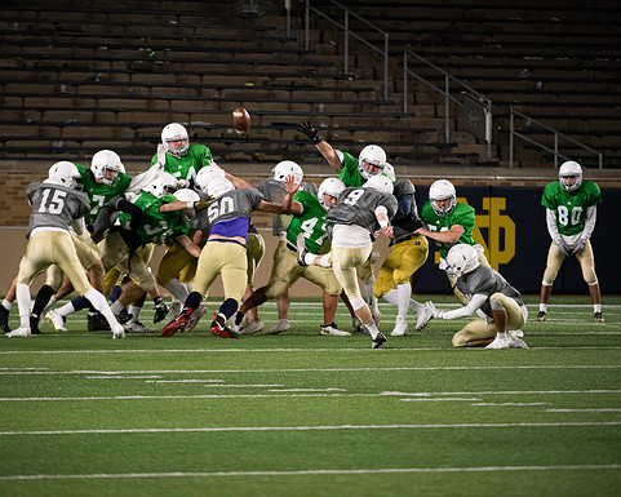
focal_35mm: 317
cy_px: 248
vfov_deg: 4.9
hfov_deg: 6.1
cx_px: 269
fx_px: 5827
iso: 4500
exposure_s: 1/500
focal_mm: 280
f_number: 4
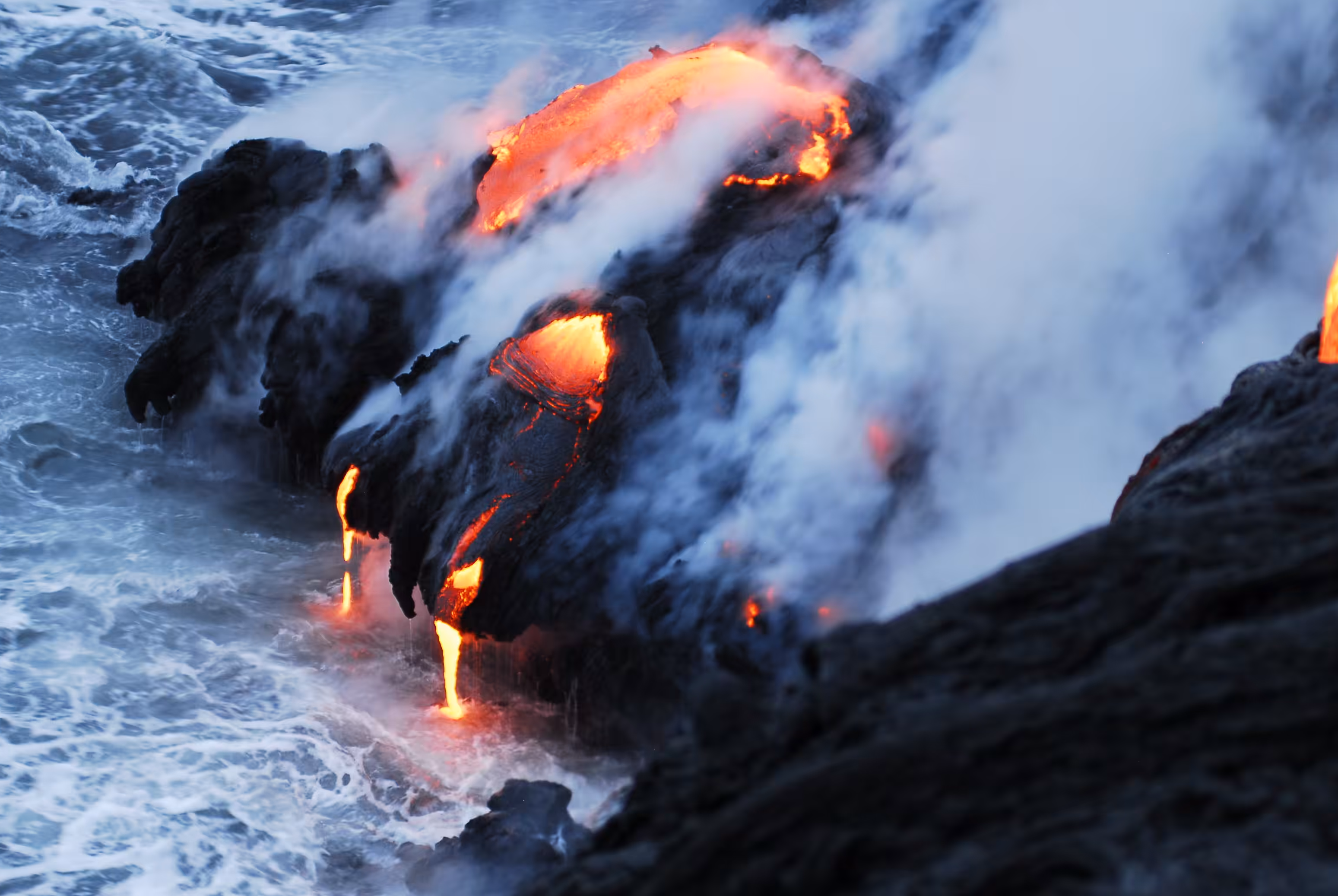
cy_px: 461
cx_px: 727
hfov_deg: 13.7
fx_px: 5582
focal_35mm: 150
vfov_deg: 9.2
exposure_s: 1/40
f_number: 3.2
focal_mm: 80
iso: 200
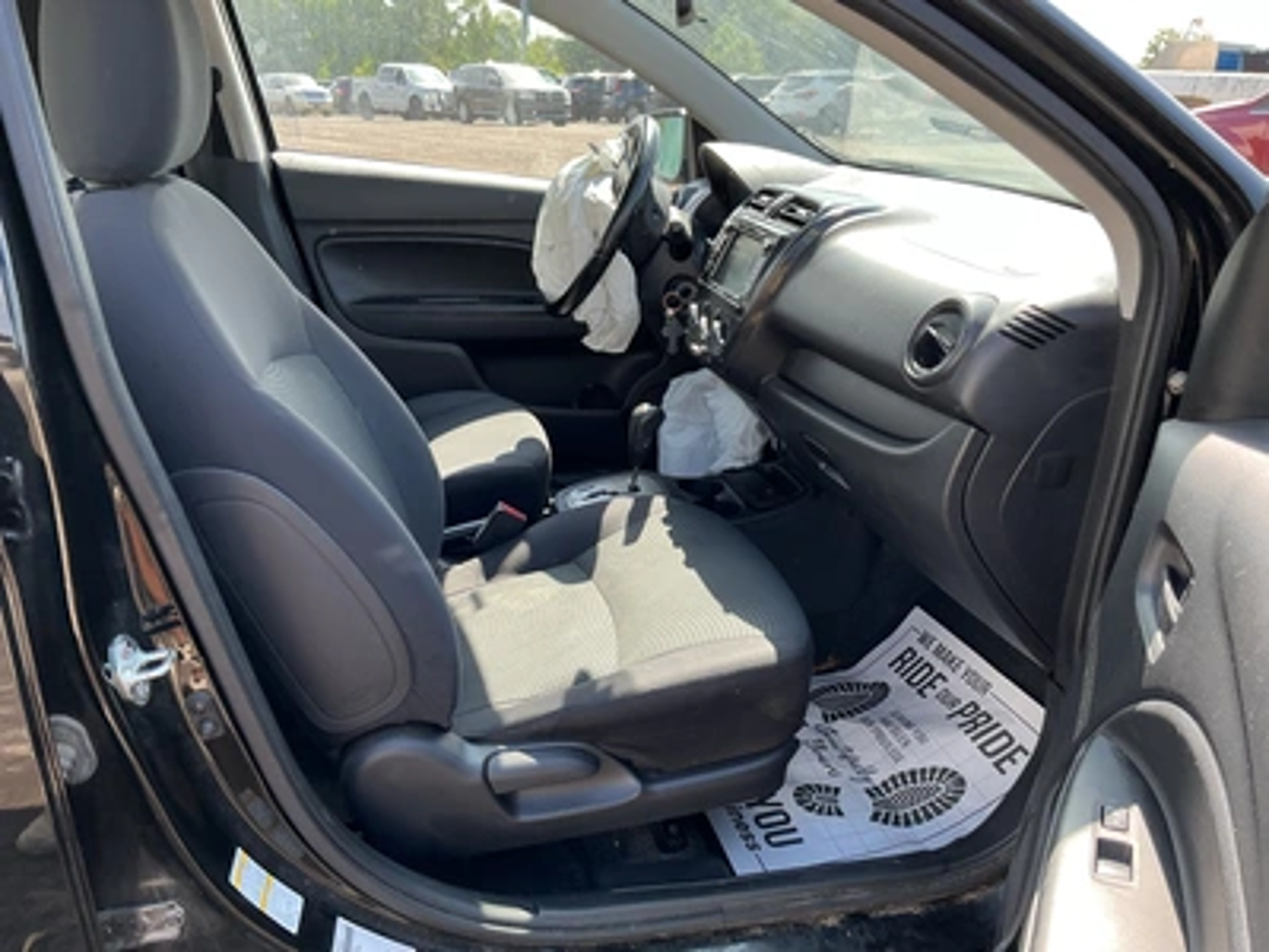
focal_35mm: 28
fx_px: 1026
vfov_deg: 49.7
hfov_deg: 63.4
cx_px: 634
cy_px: 476
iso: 20
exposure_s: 1/169
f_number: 1.8
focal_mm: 3
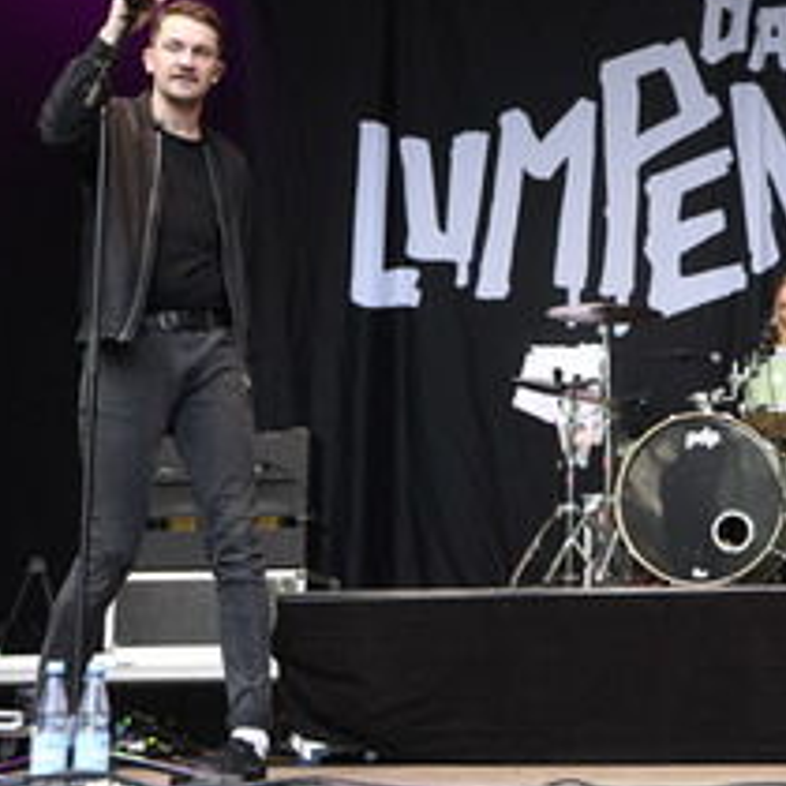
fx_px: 1875
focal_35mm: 73
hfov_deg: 23.2
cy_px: 299
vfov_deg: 23.6
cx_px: 676
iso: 800
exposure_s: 1/320
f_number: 4
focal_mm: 40
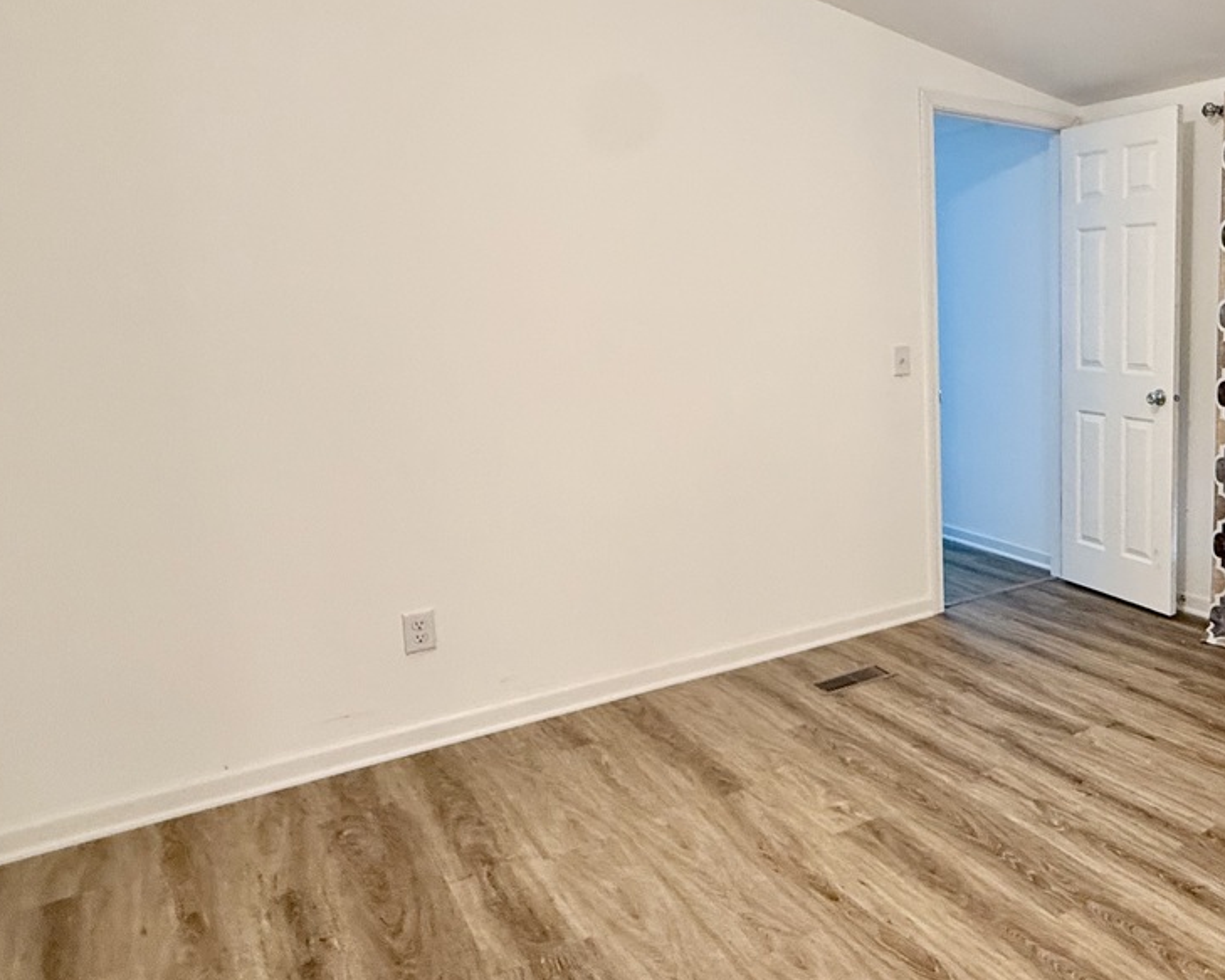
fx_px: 979
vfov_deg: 53.1
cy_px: 445
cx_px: 1079
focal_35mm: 27
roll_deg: -0.1
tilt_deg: -7.6
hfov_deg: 56.3
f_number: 2.2
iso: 320
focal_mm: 2.22
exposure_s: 1/60
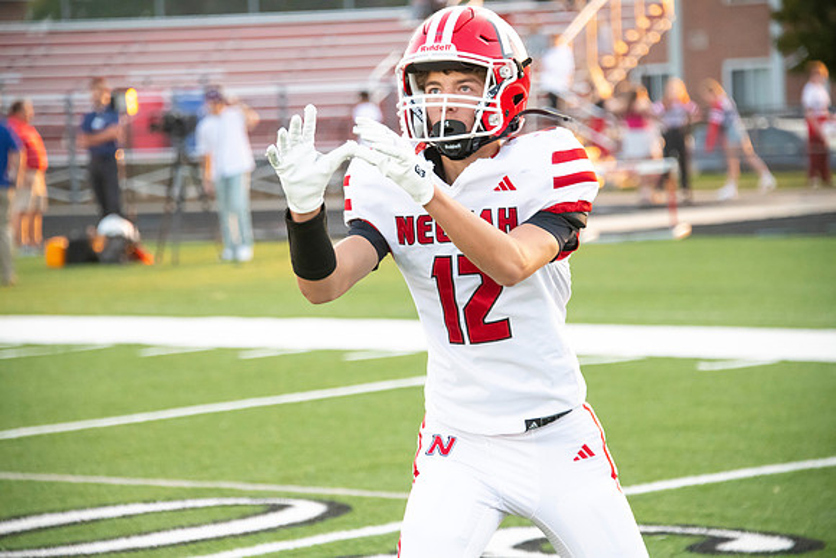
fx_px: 3949
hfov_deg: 12.1
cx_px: 418
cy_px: 279
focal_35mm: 170
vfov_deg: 8.1
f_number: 5.6
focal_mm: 170
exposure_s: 1/800
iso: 4000
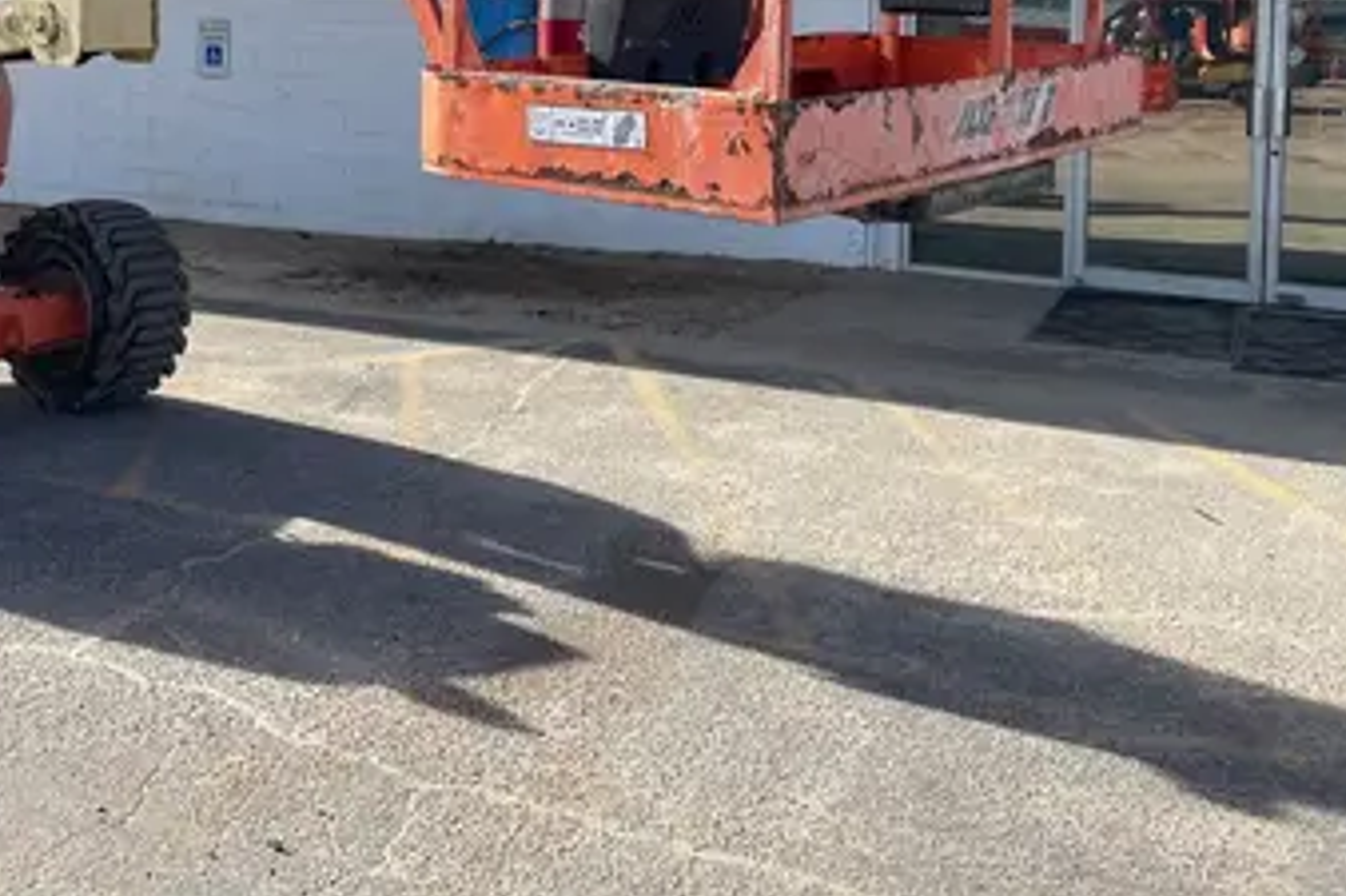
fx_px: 1644
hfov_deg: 42.5
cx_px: 271
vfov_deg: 29.2
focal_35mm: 44
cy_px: 78
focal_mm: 4.2
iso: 32
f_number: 1.6
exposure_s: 1/2212
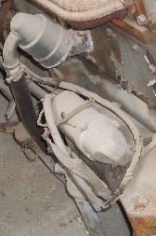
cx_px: 88
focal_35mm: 108
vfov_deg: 18.8
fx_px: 704
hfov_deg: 12.6
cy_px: 46
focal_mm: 6.8
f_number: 2.8
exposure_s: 1/60
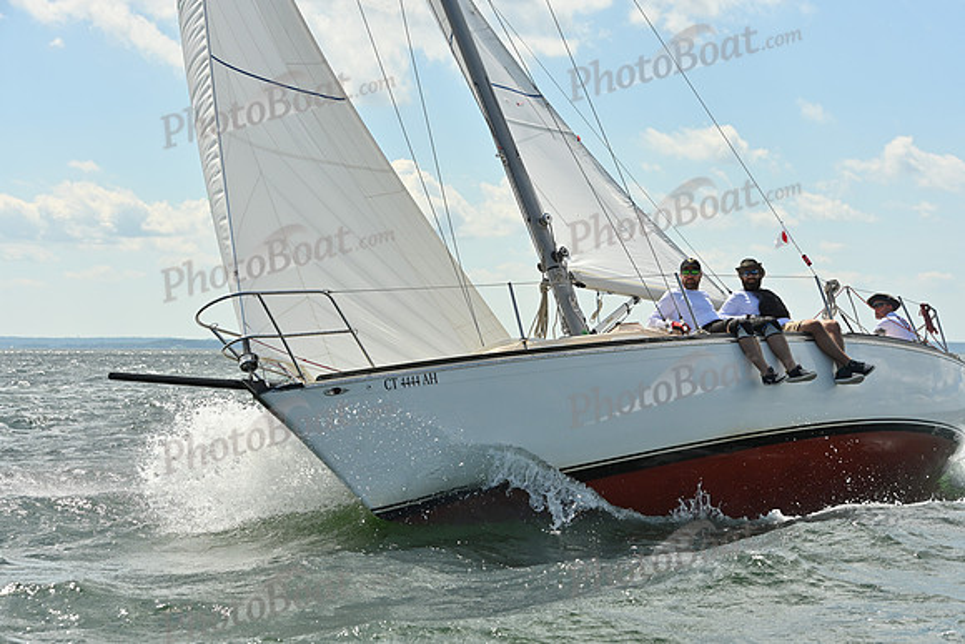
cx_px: 482
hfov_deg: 23.9
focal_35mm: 85
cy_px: 322
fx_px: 2279
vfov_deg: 16.1
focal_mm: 85
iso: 250
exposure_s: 1/1250
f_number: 8
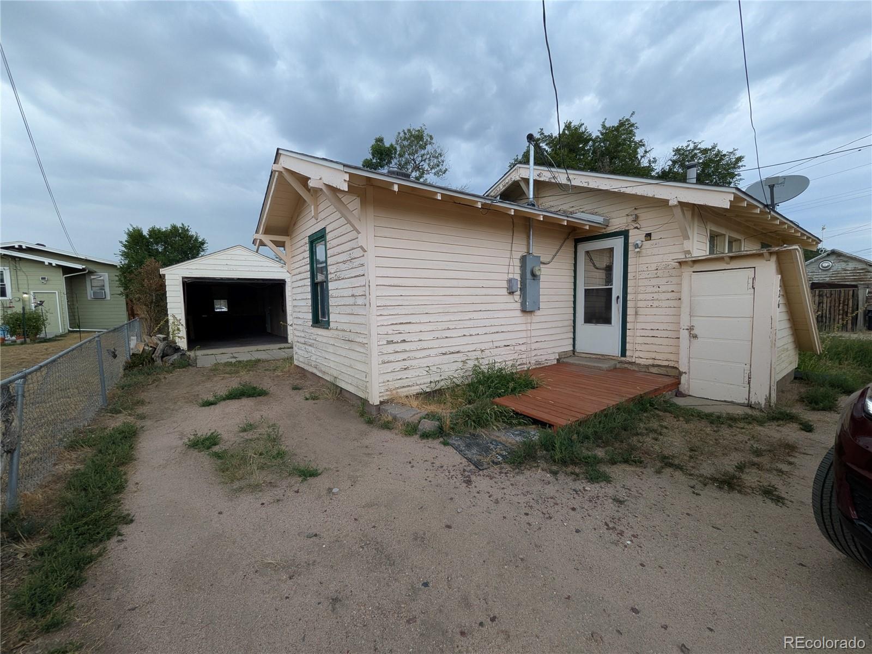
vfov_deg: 85.7
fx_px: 353
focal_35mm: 14
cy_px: 327
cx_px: 436
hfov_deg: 102.1
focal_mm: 1.83
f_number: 2.2
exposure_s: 1/141
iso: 49
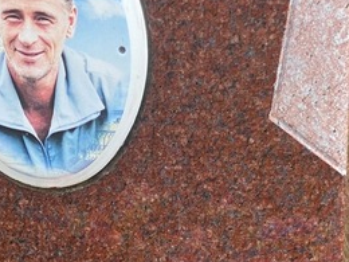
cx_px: 94
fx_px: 1613
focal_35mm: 160
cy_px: 391
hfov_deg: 12.3
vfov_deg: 9.0
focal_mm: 6
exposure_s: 1/265
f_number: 2
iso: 20
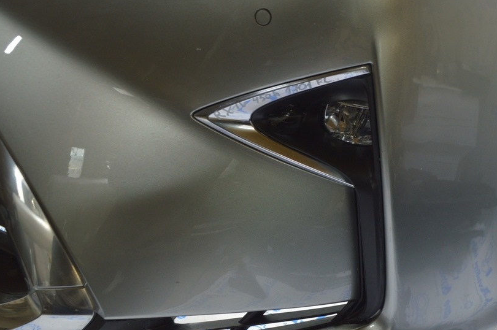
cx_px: 273
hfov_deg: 44.8
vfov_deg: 30.6
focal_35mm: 44
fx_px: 602
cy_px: 187
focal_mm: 23
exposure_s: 1/20
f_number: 5.6
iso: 400
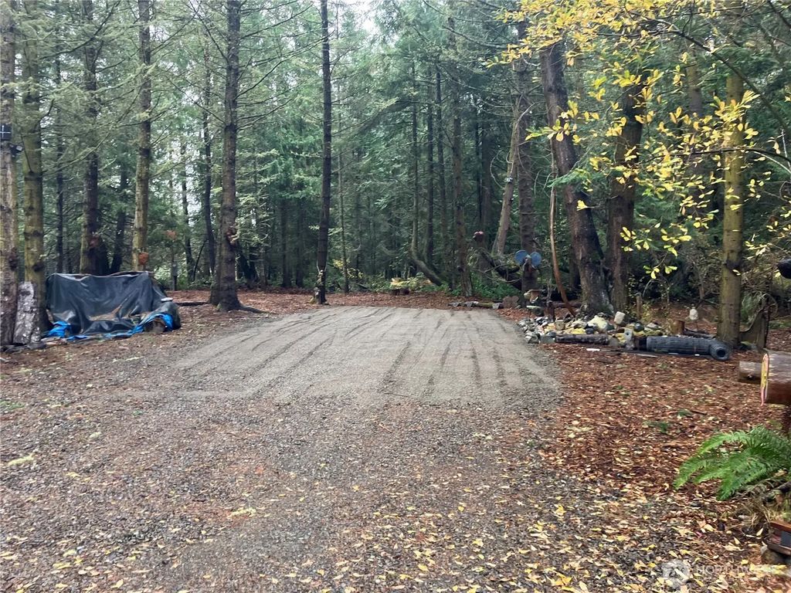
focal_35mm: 28
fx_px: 640
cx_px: 396
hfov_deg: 63.4
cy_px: 296
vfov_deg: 49.7
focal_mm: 3.99
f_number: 1.8
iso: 80
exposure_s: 1/68
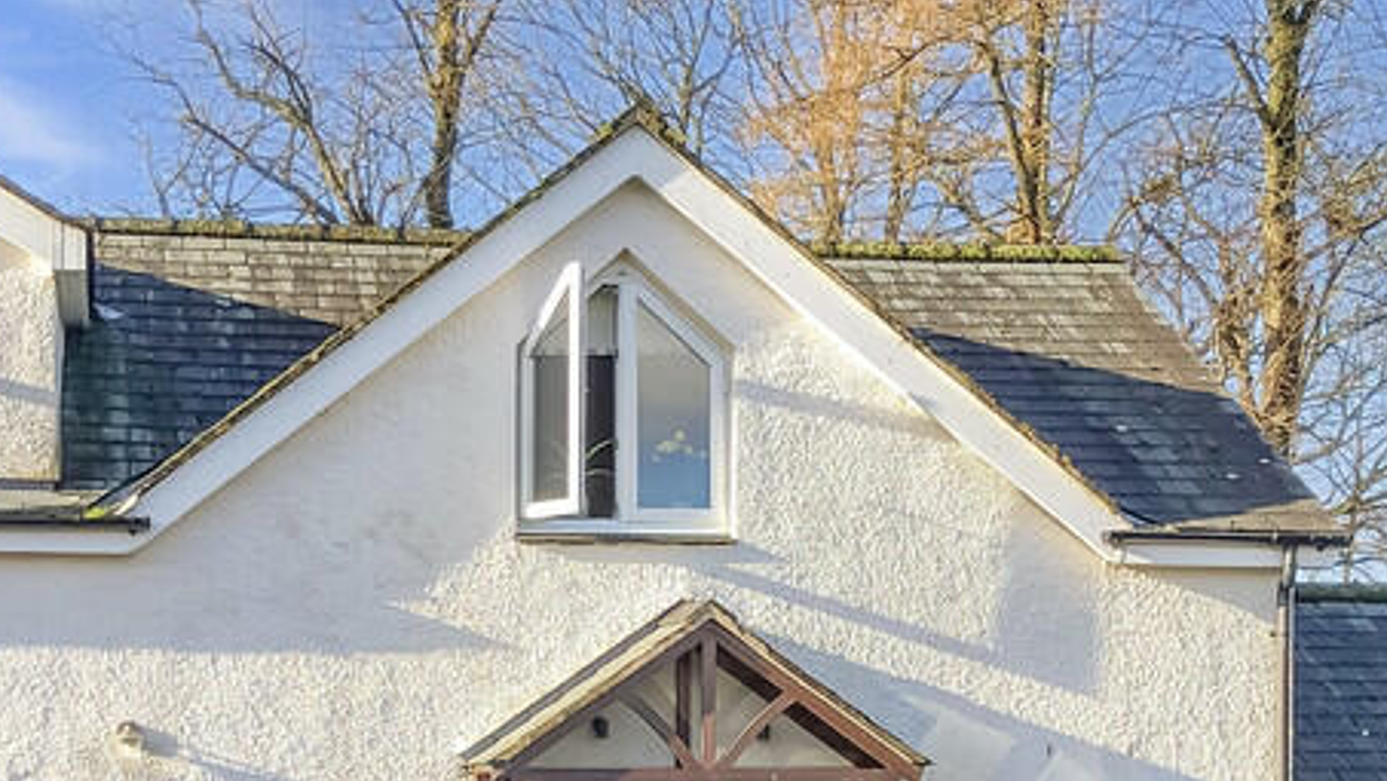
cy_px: 858
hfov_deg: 30.4
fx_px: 2538
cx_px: 496
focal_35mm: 69
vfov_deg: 16.9
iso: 20
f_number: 1.8
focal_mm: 4
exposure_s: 1/771
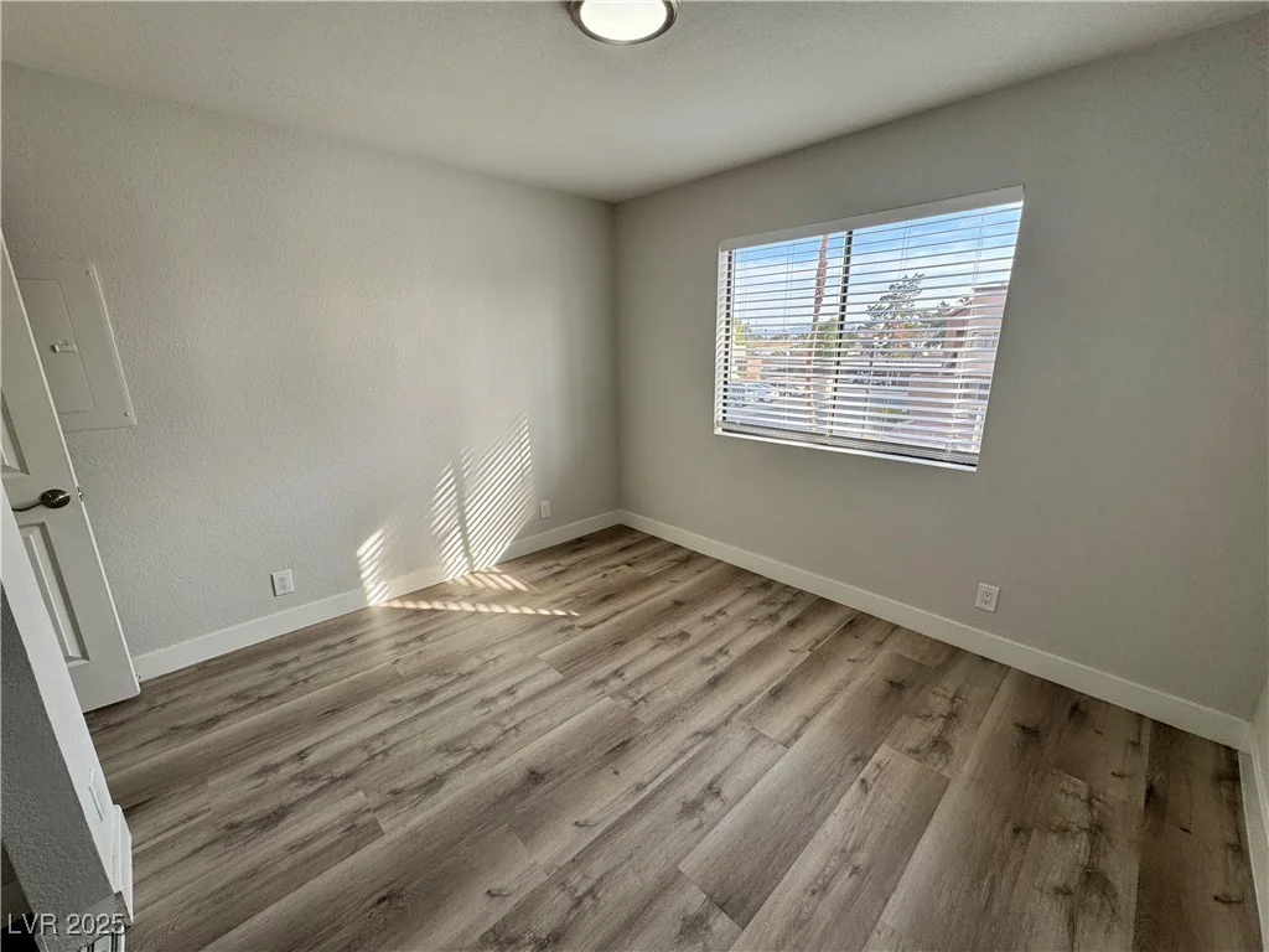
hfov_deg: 102.1
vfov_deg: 85.7
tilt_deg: -14.8
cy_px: 476
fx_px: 513
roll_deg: +0.2
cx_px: 634
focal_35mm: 14
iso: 40
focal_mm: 2.22
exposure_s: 1/268
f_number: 2.2
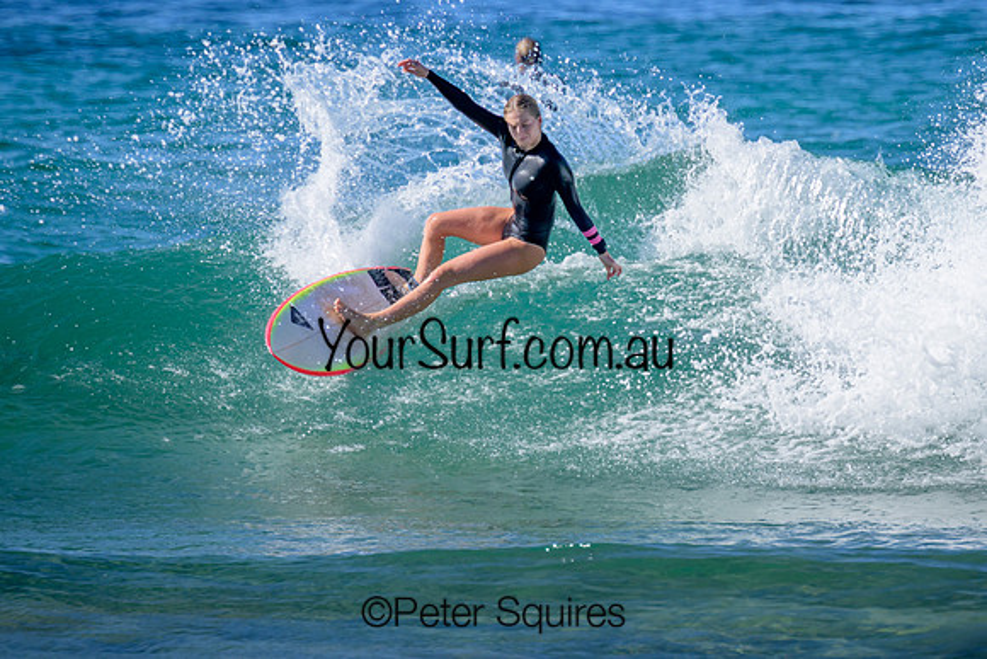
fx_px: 29892
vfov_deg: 1.3
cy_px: 233
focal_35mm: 1090
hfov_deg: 1.9
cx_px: 612
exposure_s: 1/800
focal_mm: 800
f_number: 11
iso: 450
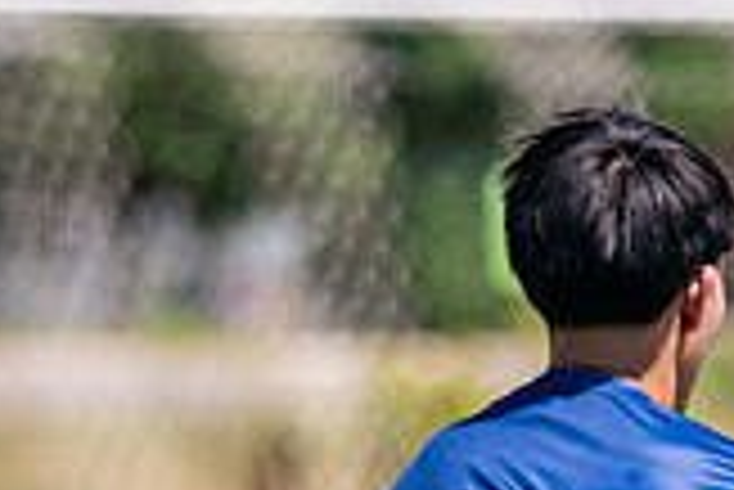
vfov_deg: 1.6
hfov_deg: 2.3
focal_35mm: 881
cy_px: 941
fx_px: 17978
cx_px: 690
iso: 640
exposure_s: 1/8000
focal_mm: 191
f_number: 2.8
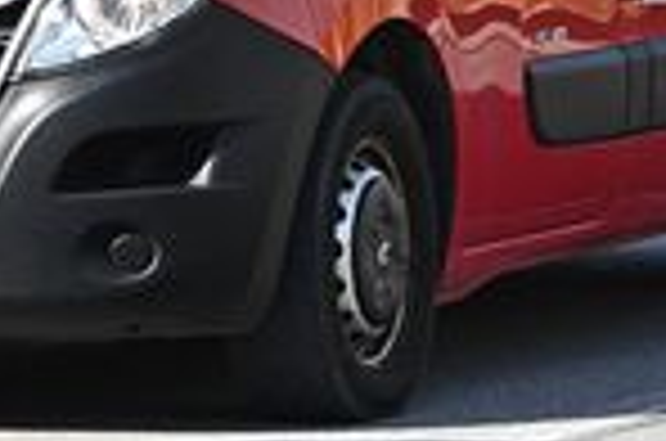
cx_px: 108
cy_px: -171
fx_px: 10412
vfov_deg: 2.4
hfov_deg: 3.7
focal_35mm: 564
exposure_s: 1/4000
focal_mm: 185
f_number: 7.1
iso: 1600
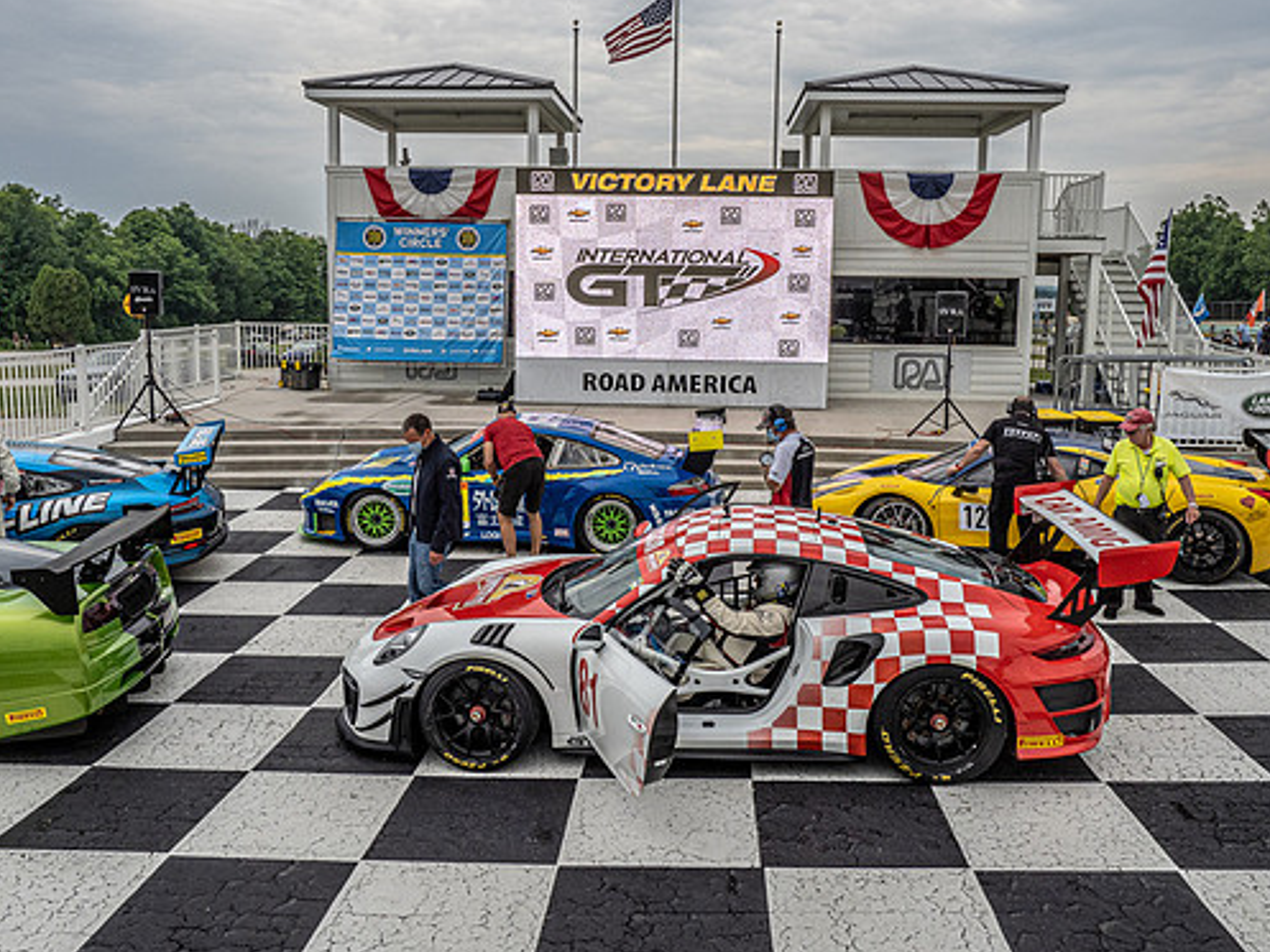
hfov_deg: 63.4
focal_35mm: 28
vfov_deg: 49.6
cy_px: 412
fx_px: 1028
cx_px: 629
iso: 400
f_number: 11
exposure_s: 1/400
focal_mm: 12
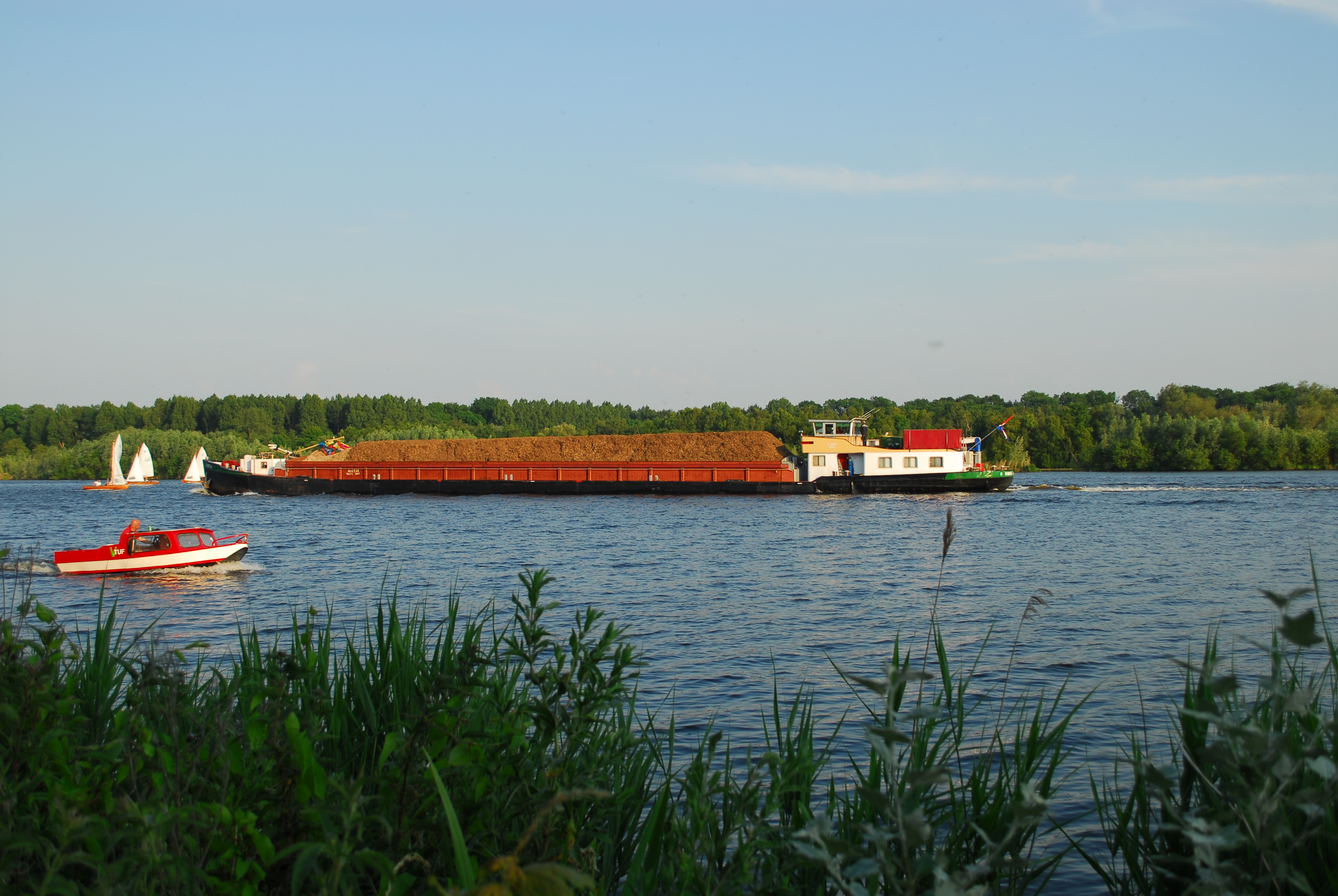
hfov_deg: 53.1
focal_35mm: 36
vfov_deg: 37.0
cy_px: 448
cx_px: 669
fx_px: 1340
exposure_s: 1/320
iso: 100
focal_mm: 24
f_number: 5
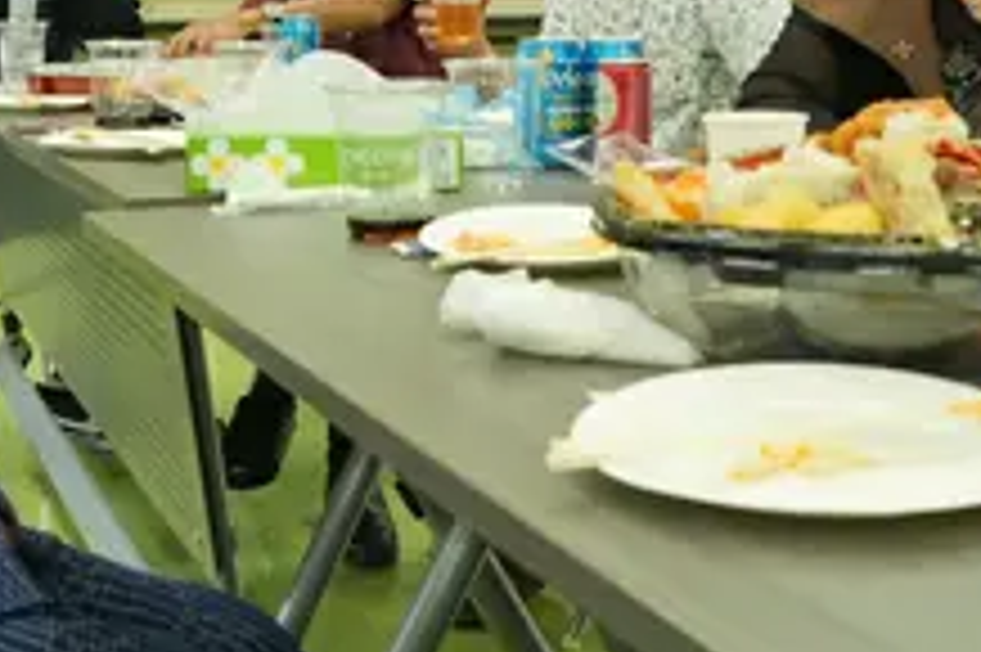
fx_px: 1688
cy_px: -38
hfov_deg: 32.3
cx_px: 410
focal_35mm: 62
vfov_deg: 21.0
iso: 640
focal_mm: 18
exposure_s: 1/30
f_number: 5.6
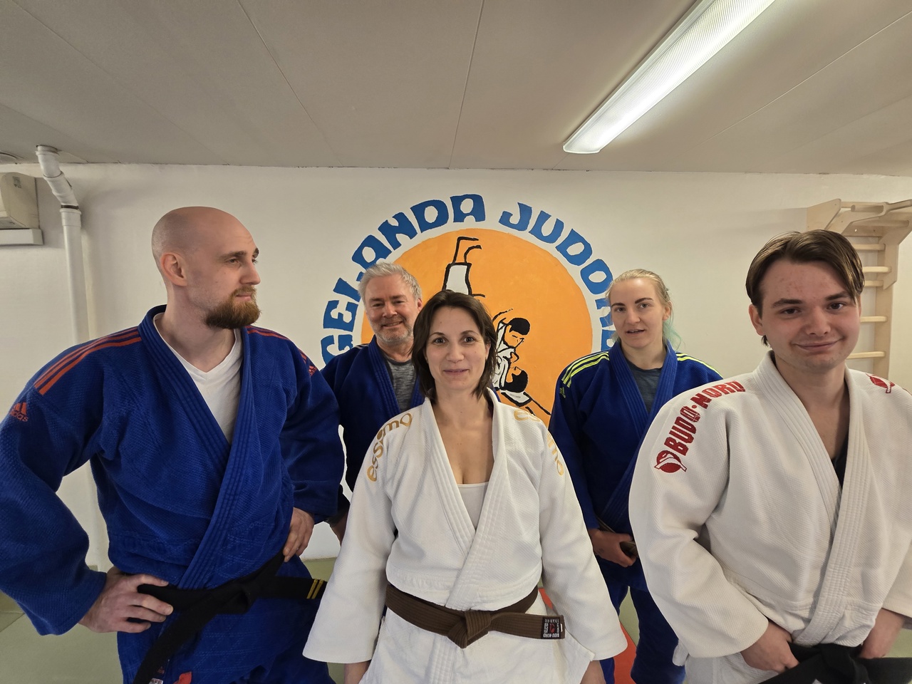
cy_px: 342
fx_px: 343
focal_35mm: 13
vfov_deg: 89.9
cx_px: 456
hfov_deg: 106.2
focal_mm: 2.2
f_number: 2.2
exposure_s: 1/50
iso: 125
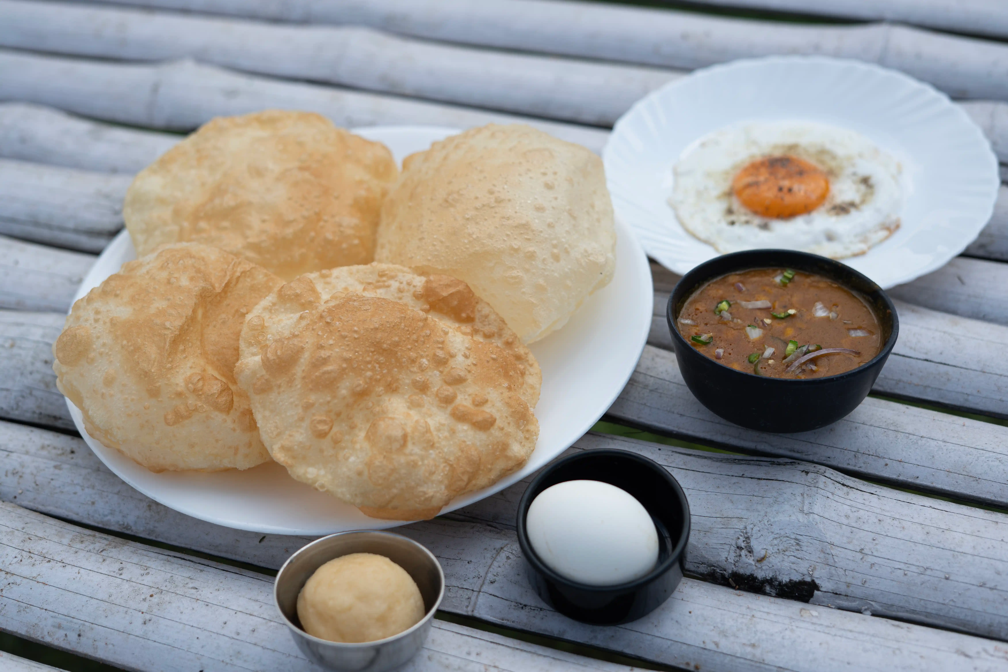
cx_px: 504
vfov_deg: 27.0
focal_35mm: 50
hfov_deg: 39.6
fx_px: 1400
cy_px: 336
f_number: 3.5
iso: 80
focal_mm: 50
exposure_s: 1/1250
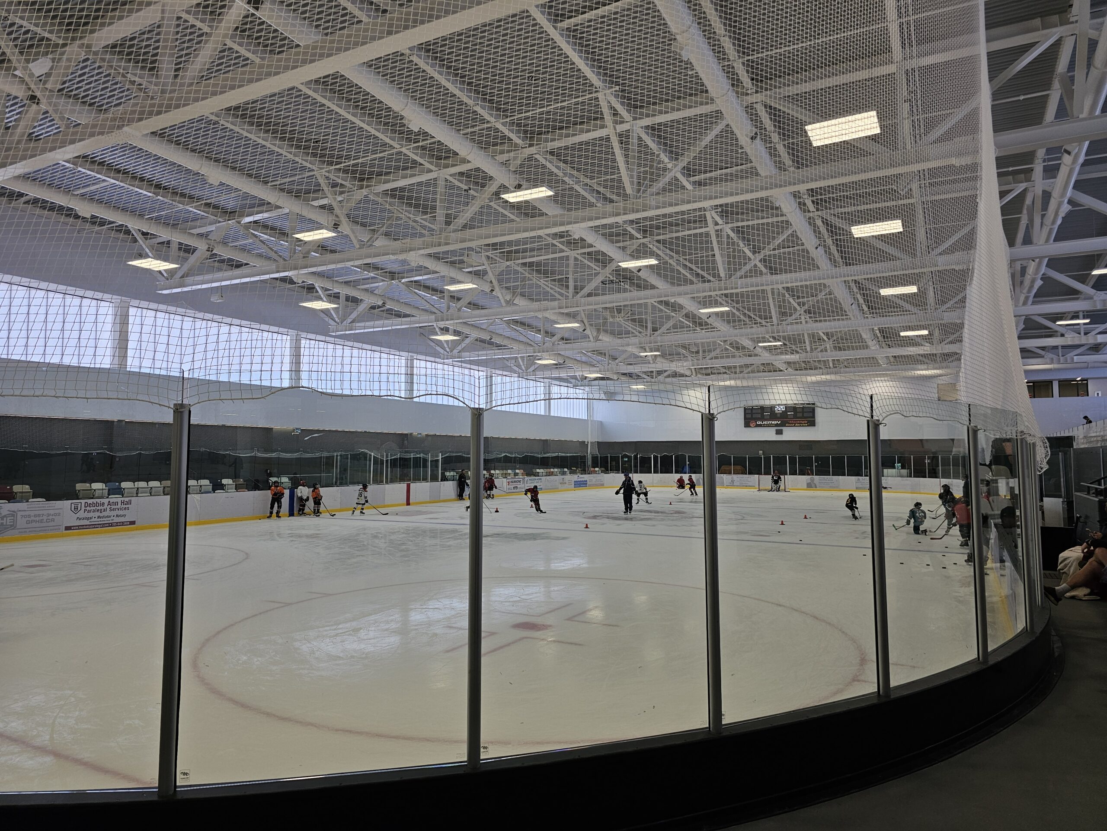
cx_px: 554
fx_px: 736
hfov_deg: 73.9
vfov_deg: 58.9
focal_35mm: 23
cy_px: 416
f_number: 1.7
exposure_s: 1/207
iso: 50
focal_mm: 6.3
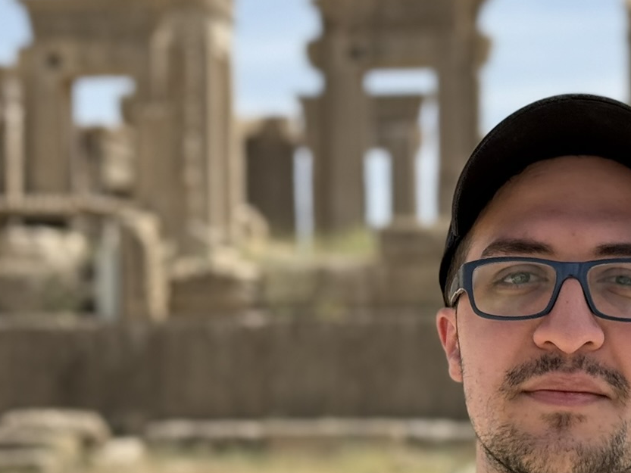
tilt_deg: +0.4
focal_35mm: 118
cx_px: 426
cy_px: 357
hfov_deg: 16.6
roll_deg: +0.5
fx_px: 2151
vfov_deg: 12.5
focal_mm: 6.76
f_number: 1.78
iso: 100
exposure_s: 1/5208
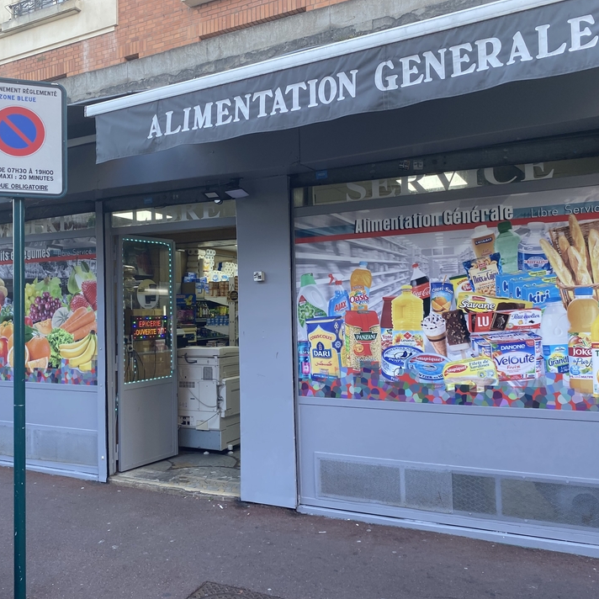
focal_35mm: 31
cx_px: 263
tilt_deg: +2.7
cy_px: 300
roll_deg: +2.9
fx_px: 607
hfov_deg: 52.4
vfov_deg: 52.5
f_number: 1.8
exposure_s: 1/121
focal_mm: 4.25
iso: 50
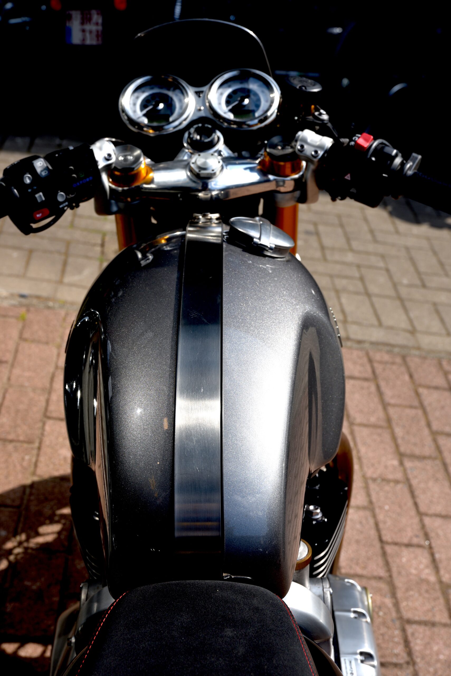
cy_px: 338
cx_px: 226
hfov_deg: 24.6
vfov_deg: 36.2
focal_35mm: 55
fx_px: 1032
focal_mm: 55
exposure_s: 1/250
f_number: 8
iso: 100
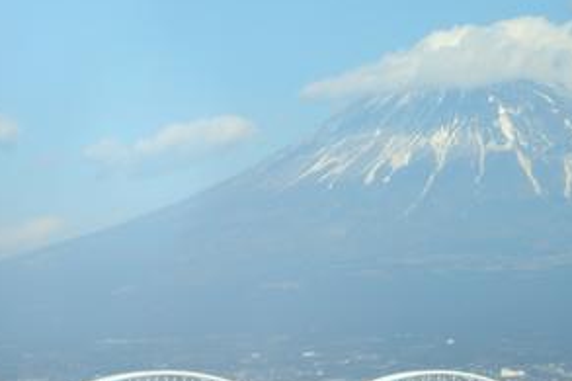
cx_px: 426
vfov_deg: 8.2
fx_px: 2668
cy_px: 225
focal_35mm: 168
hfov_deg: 12.2
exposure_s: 1/400
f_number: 4.8
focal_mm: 17.4
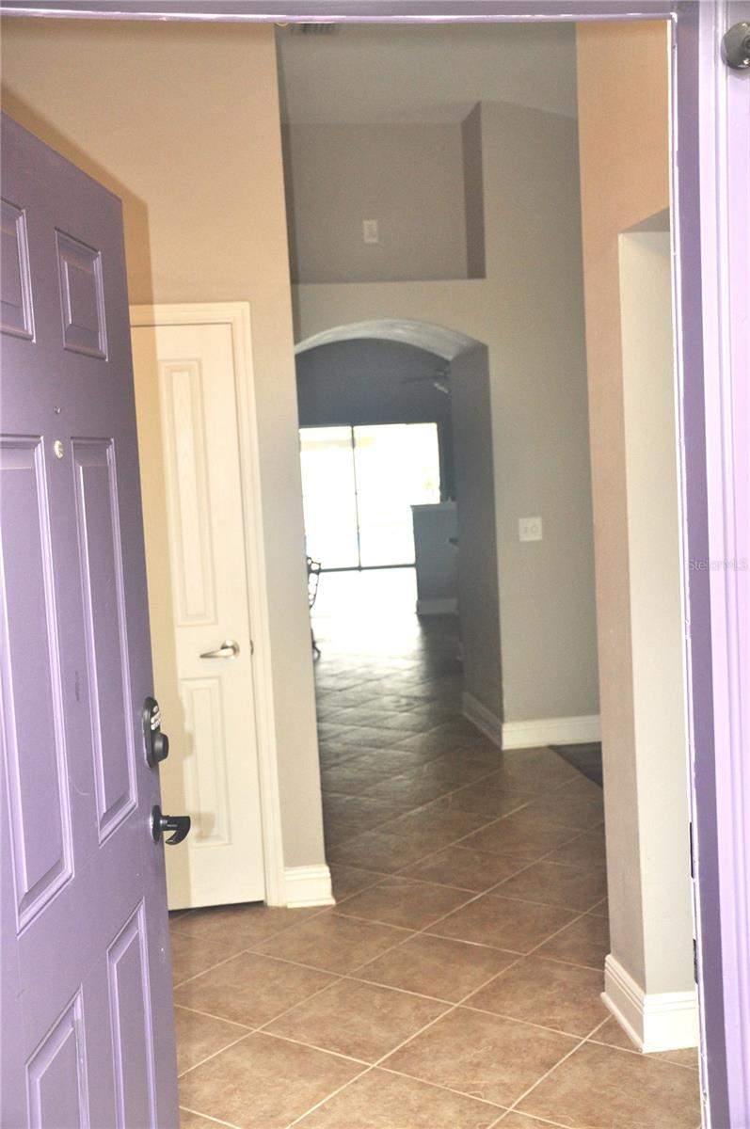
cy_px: 564
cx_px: 375
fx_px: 1222
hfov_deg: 34.1
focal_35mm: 39
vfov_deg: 49.6
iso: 640
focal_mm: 26
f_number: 4
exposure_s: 1/125
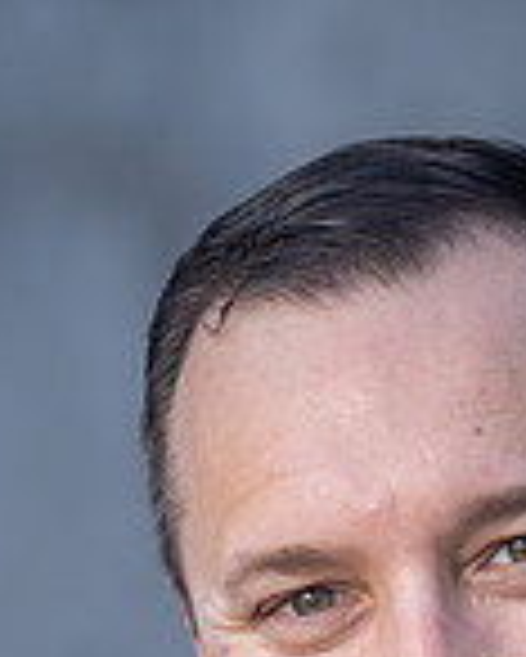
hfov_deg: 3.8
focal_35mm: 403
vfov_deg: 4.8
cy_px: 936
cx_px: 508
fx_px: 7834
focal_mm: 139
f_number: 4
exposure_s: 1/125
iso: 125
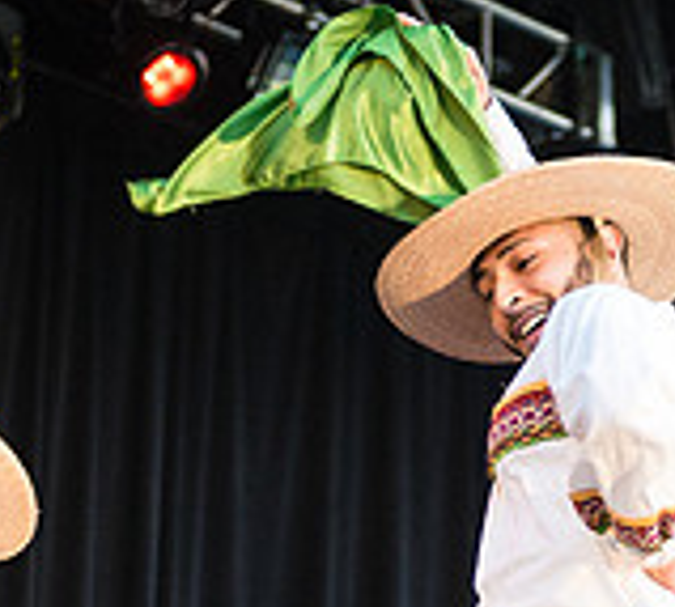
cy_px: 849
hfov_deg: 8.8
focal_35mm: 209
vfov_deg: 7.8
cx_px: 549
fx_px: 4385
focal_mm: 55
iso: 2000
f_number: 2.8
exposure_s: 1/640
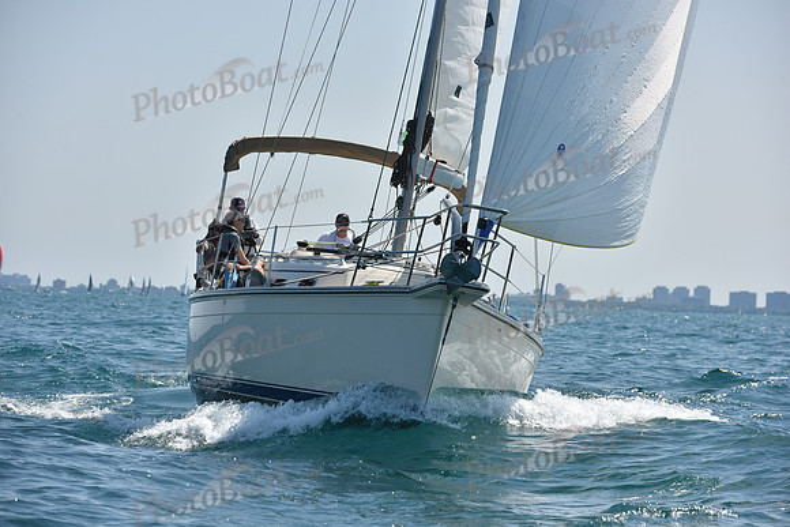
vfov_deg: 8.9
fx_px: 3402
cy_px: 264
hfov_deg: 13.2
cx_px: 395
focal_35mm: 155
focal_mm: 155
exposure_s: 1/1600
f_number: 7.1
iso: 250
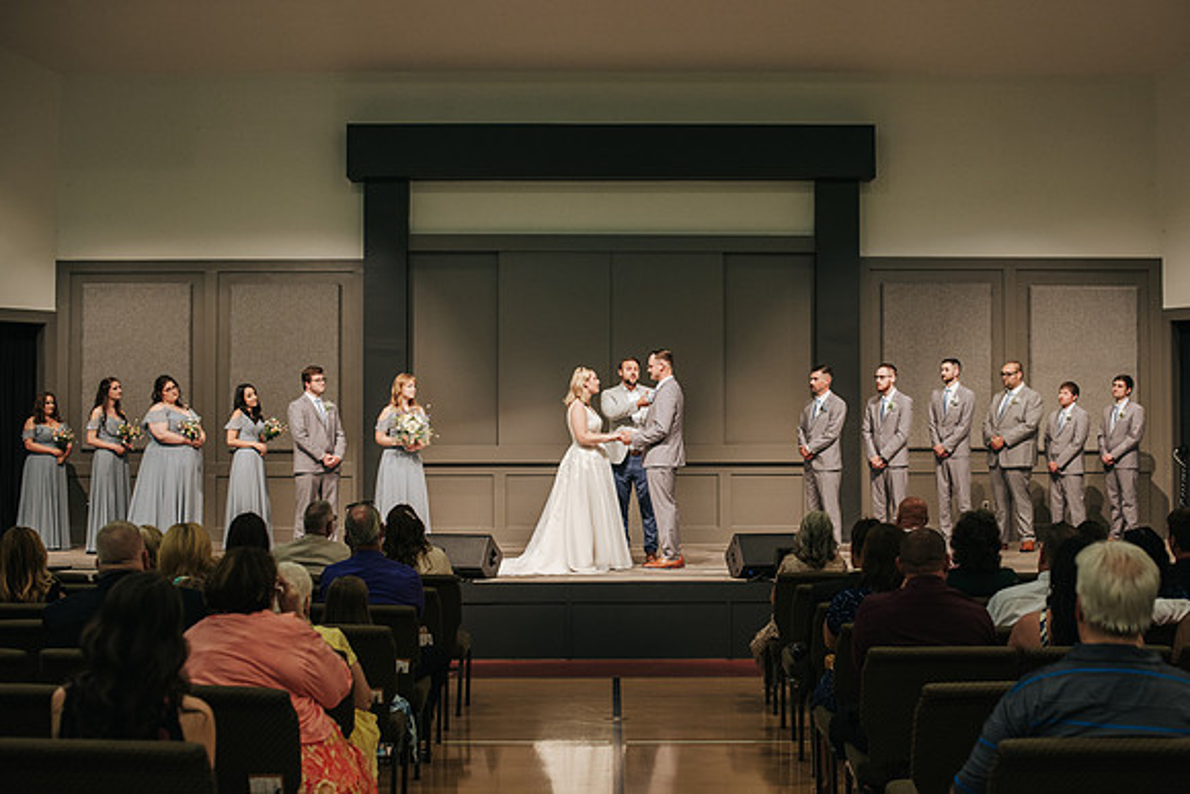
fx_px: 1845
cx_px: 641
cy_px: 402
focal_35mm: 56
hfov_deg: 35.7
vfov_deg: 24.3
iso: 1000
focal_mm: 50
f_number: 3.2
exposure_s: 1/200
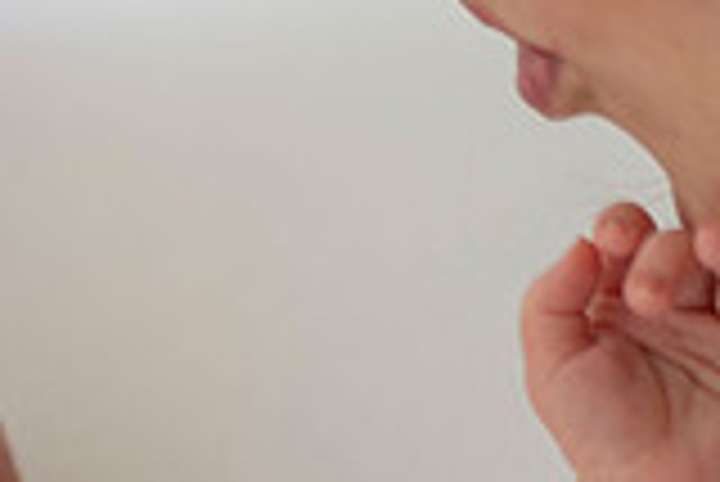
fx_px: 14473
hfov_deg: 2.8
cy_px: 572
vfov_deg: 1.9
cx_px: 9
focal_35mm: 723
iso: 80
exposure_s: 1/160
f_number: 2.8
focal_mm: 200
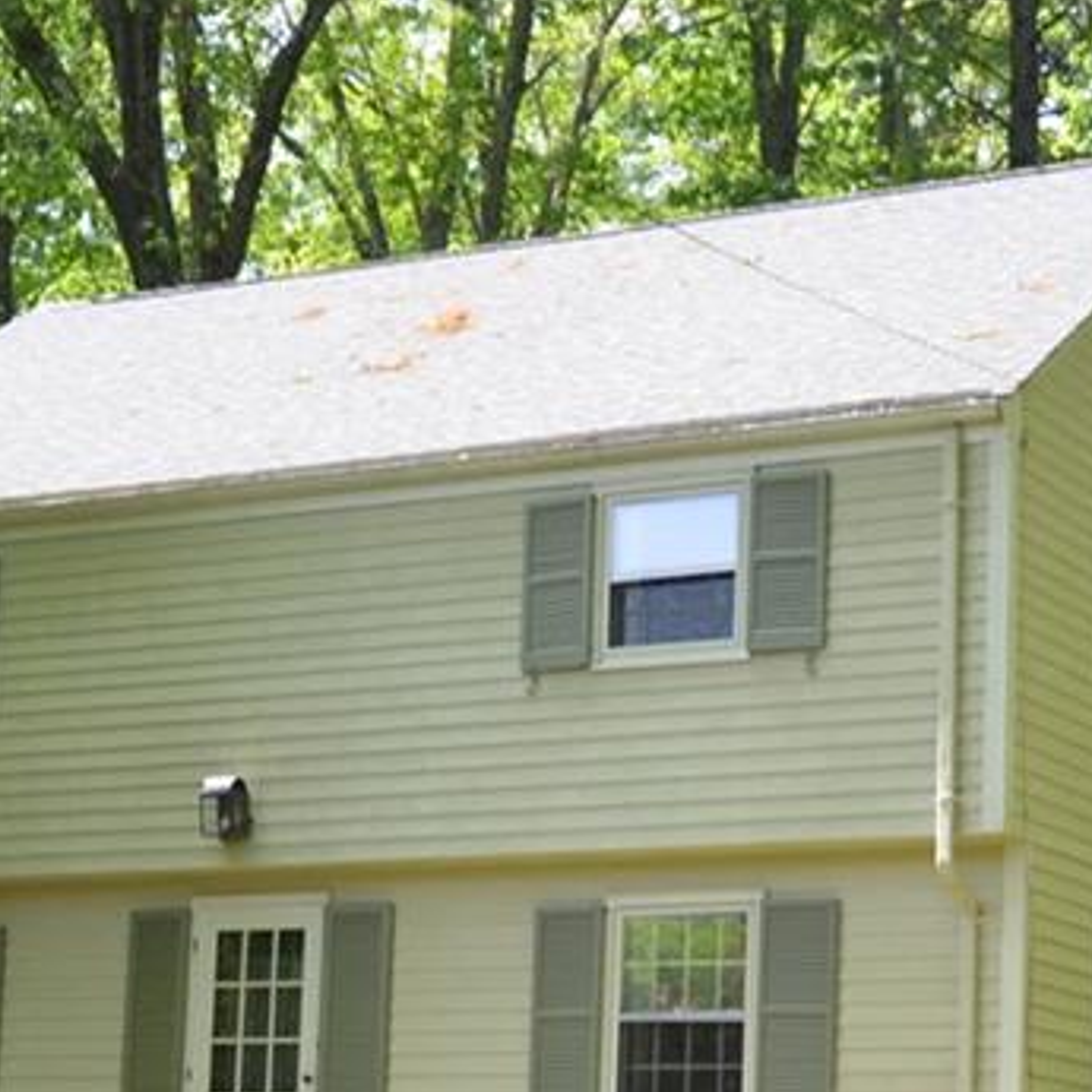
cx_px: 598
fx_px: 3364
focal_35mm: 94
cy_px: 907
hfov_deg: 18.4
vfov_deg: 18.2
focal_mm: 25
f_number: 5.6
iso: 280
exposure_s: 1/250
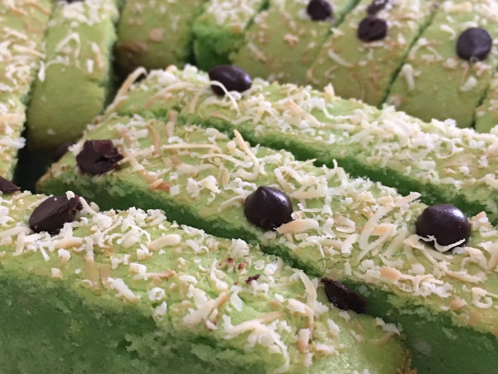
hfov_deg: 54.0
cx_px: 249
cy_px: 187
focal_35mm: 34
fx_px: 489
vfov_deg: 41.8
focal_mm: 4.15
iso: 125
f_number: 2.2
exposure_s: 1/8
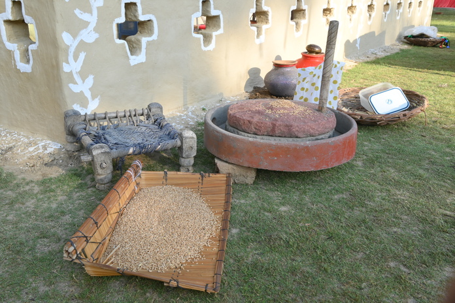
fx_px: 427
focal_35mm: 34
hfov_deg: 56.1
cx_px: 228
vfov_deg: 39.1
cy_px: 152
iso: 200
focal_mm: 22.5
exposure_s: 1/160
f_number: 8
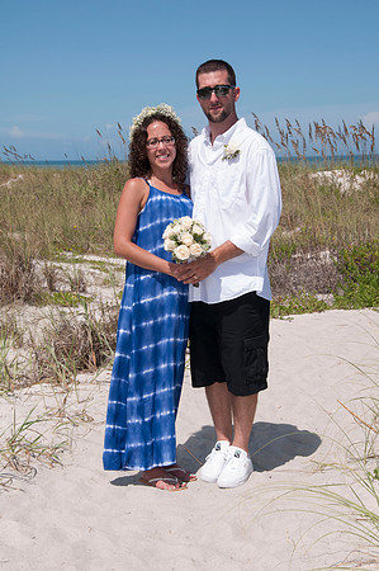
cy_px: 286
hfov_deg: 20.1
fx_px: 1068
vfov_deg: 29.9
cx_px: 190
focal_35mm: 68
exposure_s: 1/250
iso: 100
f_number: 11
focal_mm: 45
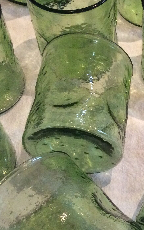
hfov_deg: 20.1
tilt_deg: -61.7
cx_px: 140
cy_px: 148
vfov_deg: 32.3
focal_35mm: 63
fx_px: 395
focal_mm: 3.3
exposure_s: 1/25
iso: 250
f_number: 2.4
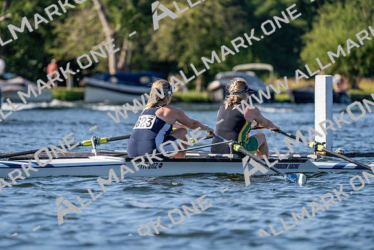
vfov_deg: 3.7
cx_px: 187
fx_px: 3824
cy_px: 125
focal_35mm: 368
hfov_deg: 5.6
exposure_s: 1/1600
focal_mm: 368
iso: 320
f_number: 6.3
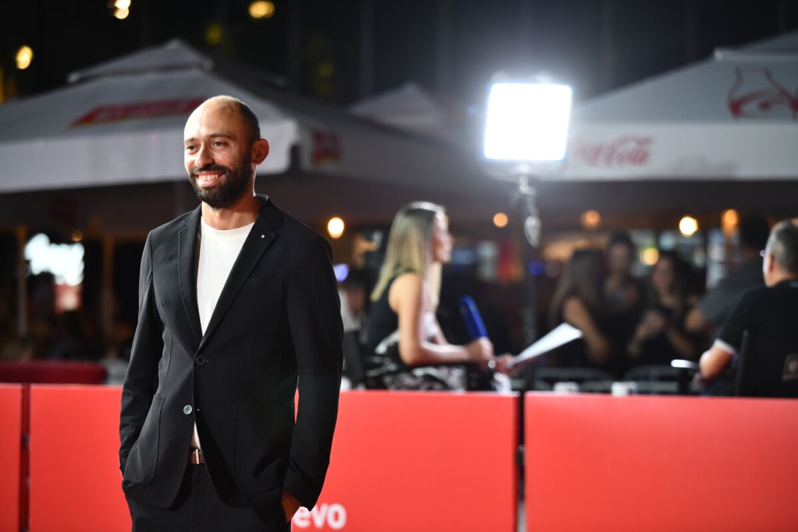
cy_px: 266
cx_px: 399
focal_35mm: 122
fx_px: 2704
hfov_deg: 16.8
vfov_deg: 11.2
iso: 1000
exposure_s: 1/500
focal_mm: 122
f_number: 2.8
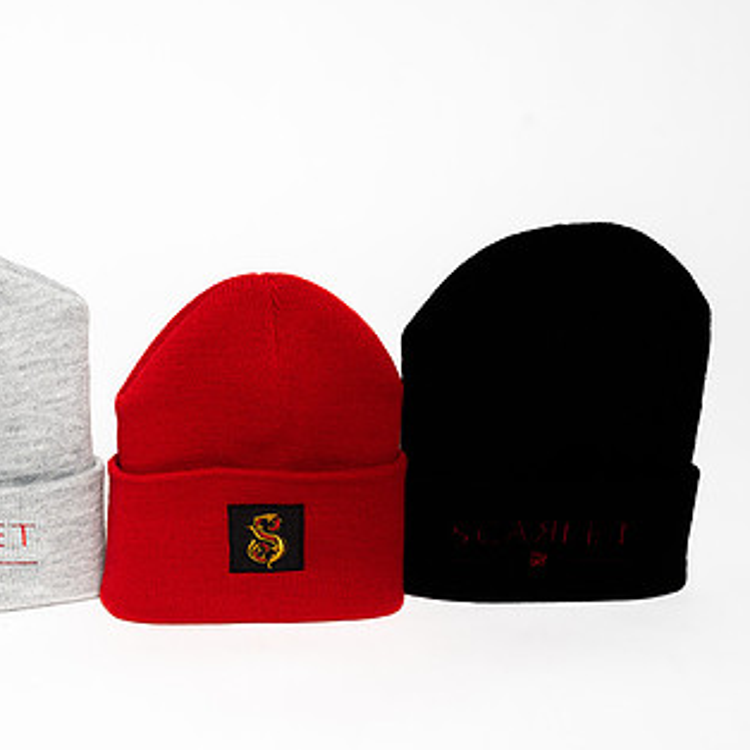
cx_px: 112
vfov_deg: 31.1
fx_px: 1348
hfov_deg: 30.1
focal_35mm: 55
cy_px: 410
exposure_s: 1/60
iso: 100
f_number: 8
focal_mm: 35
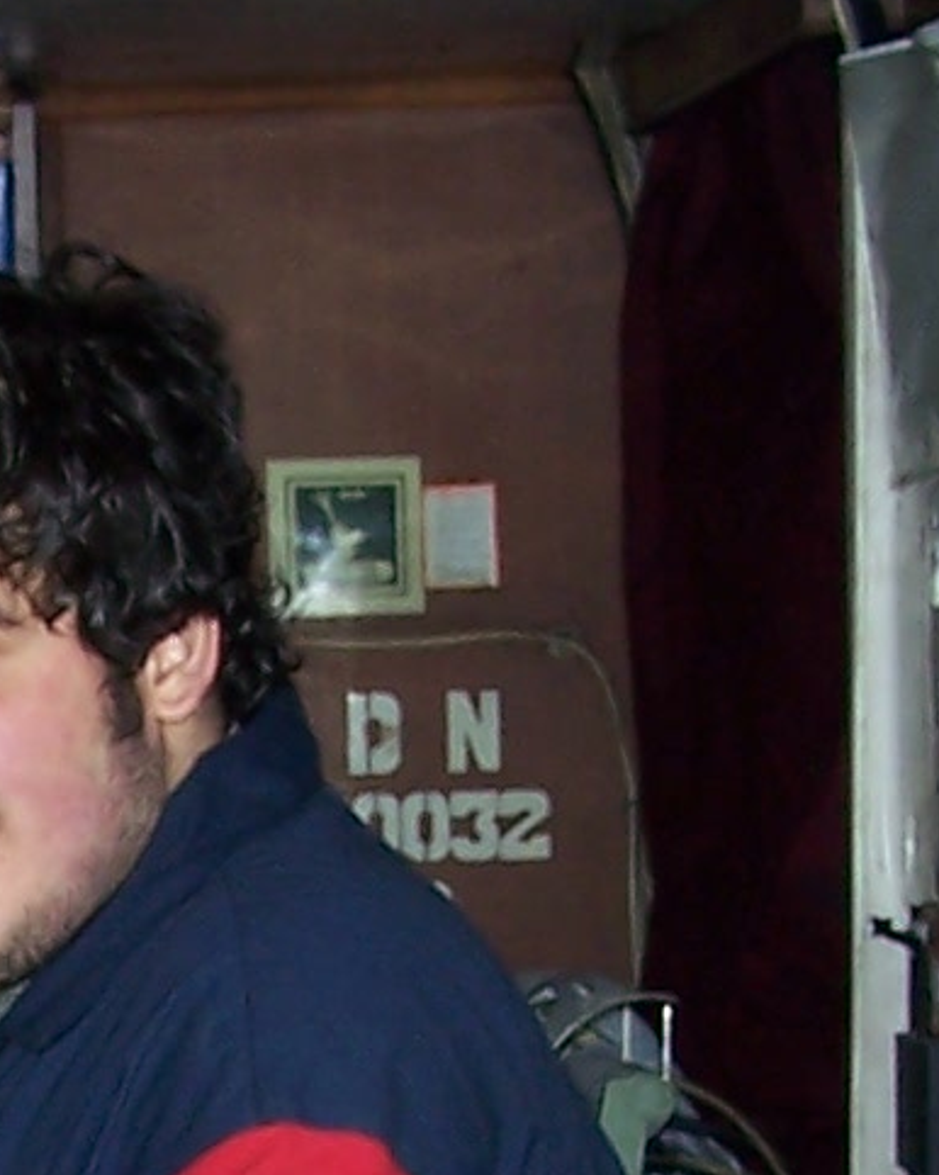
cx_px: -173
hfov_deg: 8.6
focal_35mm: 177
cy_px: 1263
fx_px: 6153
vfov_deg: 10.8
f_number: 2.8
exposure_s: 1/60
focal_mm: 6.3
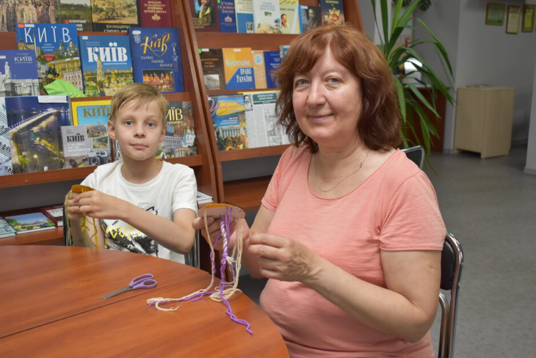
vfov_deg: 33.0
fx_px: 603
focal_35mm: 40
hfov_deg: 47.9
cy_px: 179
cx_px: 268
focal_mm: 27
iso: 800
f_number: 5
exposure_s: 1/125
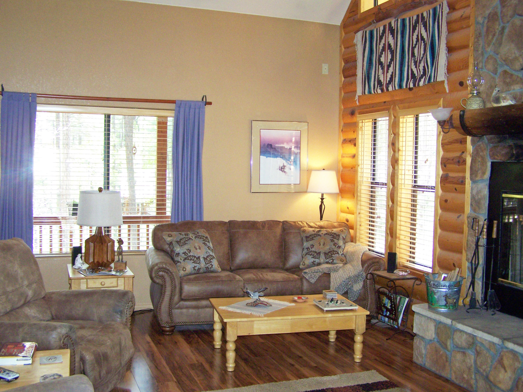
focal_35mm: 38
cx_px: 262
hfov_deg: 49.0
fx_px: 574
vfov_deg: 37.7
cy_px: 196
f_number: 2.8
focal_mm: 6.3
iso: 160
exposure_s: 1/60
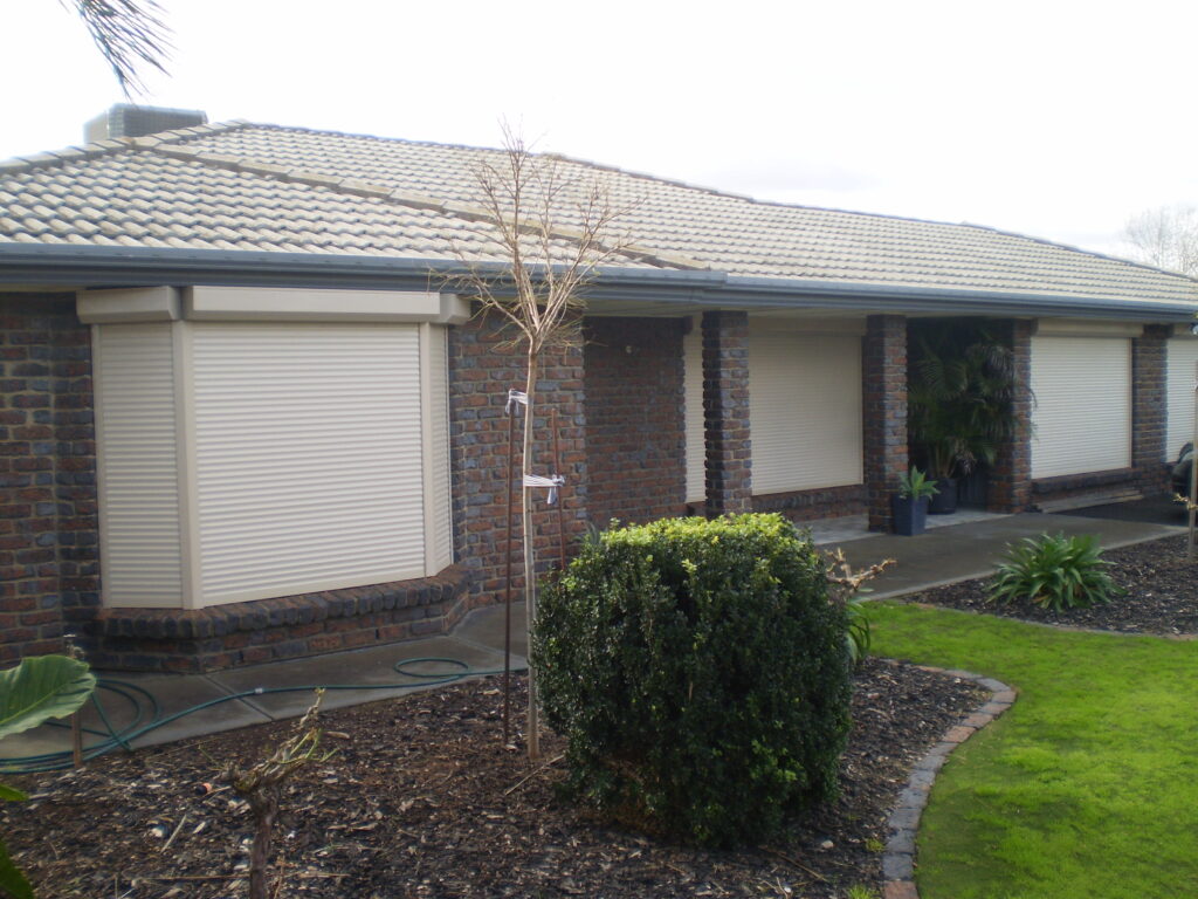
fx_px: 1246
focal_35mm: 36
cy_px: 450
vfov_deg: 39.7
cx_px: 599
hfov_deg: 51.4
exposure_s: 1/250
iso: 64
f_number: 3.1
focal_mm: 6.3
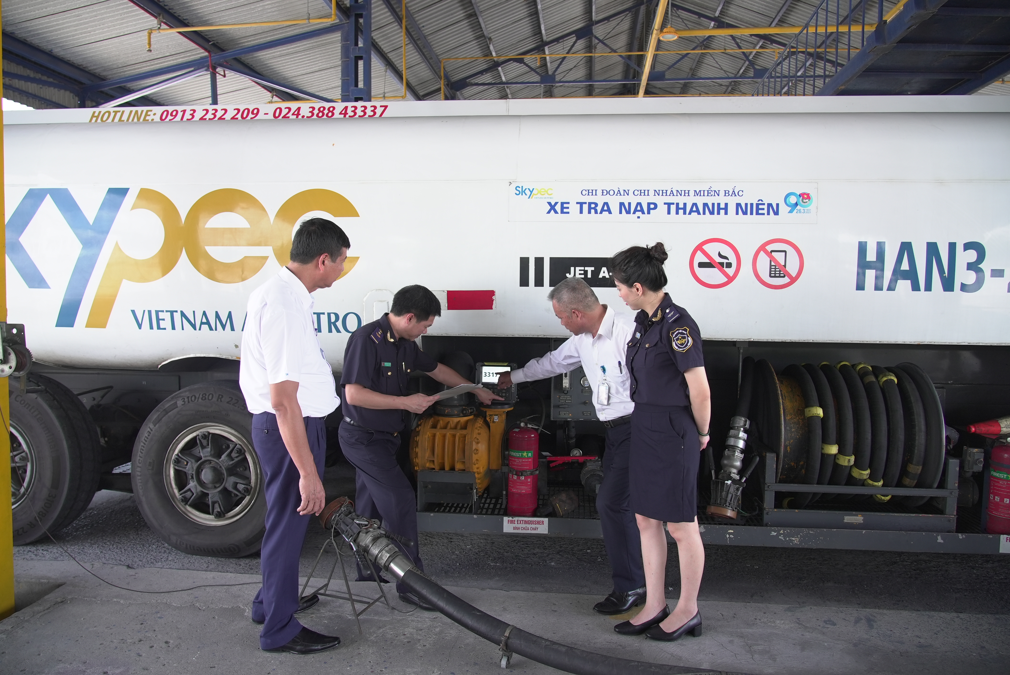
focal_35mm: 24
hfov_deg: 73.7
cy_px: 338
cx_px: 505
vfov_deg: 53.2
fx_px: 674
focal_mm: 24
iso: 640
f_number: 4.5
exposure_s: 1/250
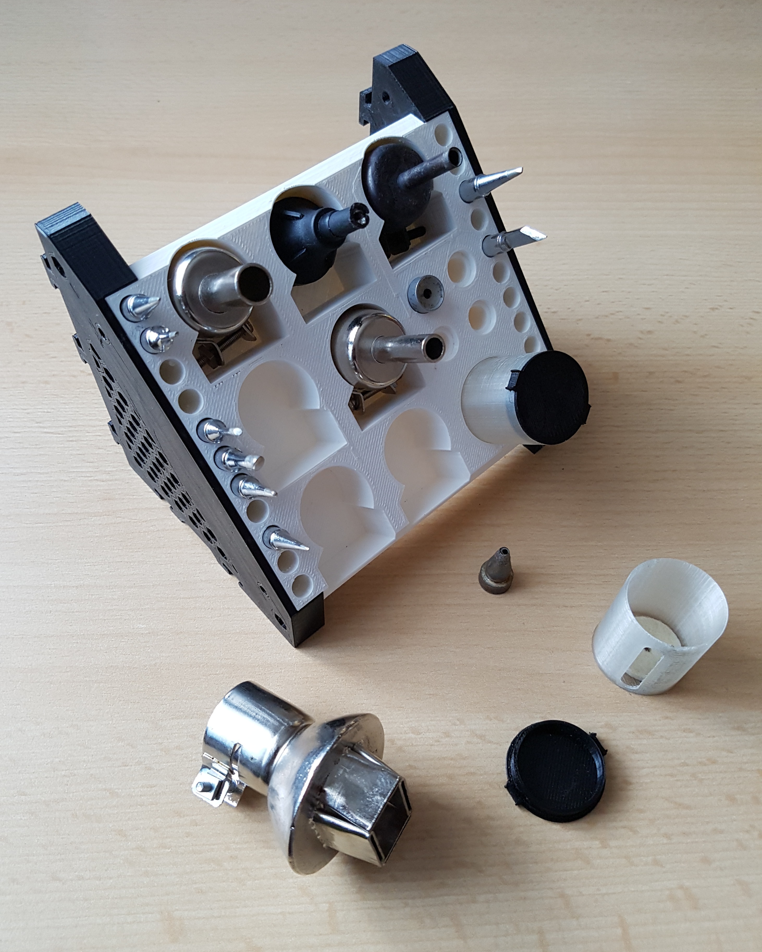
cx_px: 369
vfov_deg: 62.2
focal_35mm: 28
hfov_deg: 51.5
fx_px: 789
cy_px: 493
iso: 160
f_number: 1.7
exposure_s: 1/50
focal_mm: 4.2
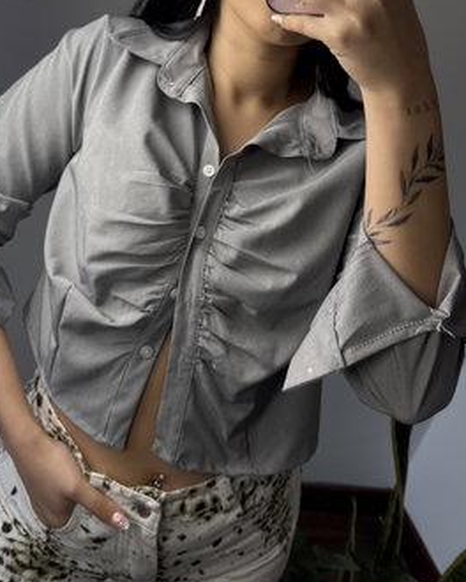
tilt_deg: -28.5
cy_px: 140
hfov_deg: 36.4
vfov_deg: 43.3
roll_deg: -20.2
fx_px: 707
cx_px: 189
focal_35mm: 41
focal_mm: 5.96
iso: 50
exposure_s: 1/597
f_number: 1.6
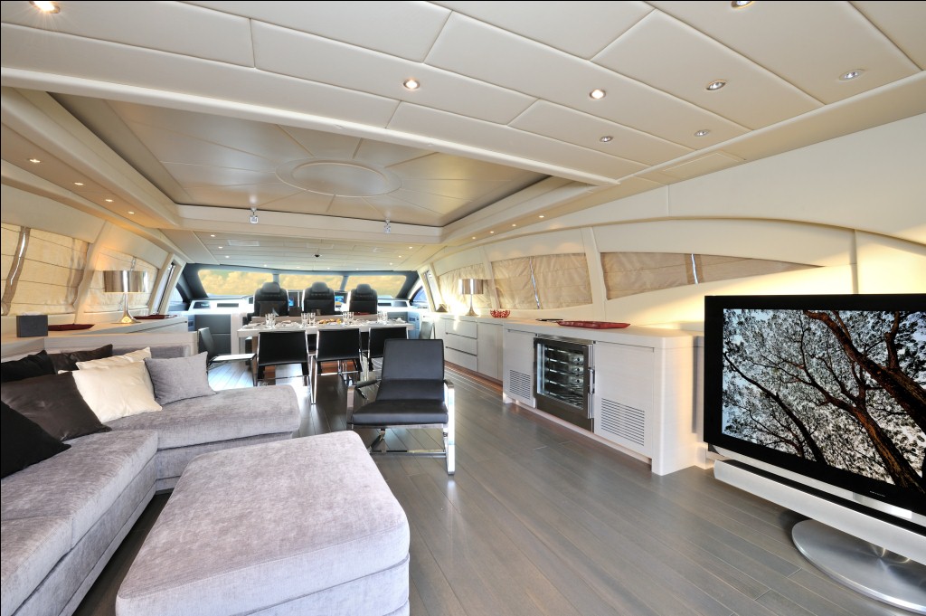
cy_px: 308
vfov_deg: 81.1
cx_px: 463
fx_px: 360
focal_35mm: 14
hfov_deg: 104.3
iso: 200
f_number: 14
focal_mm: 14
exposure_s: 1/2
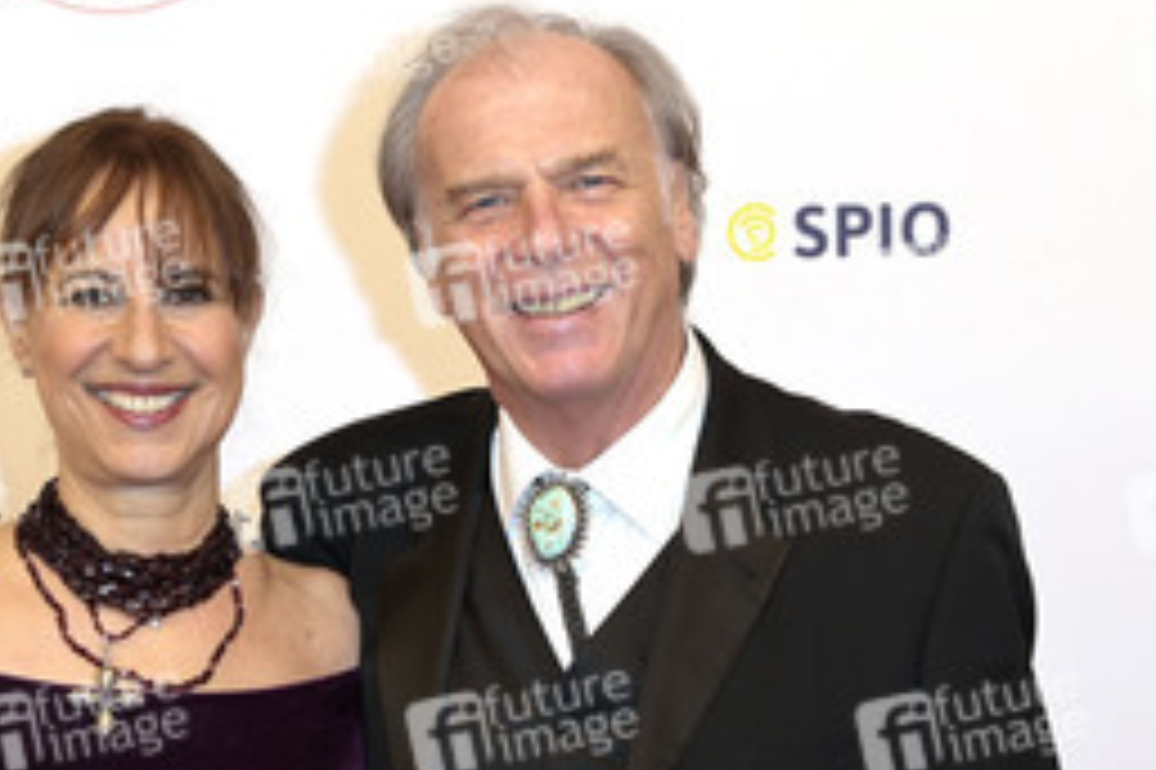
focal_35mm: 123
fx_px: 3947
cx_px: 403
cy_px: 612
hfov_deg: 16.6
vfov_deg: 11.1
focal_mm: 70
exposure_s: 1/250
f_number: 6.3
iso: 400
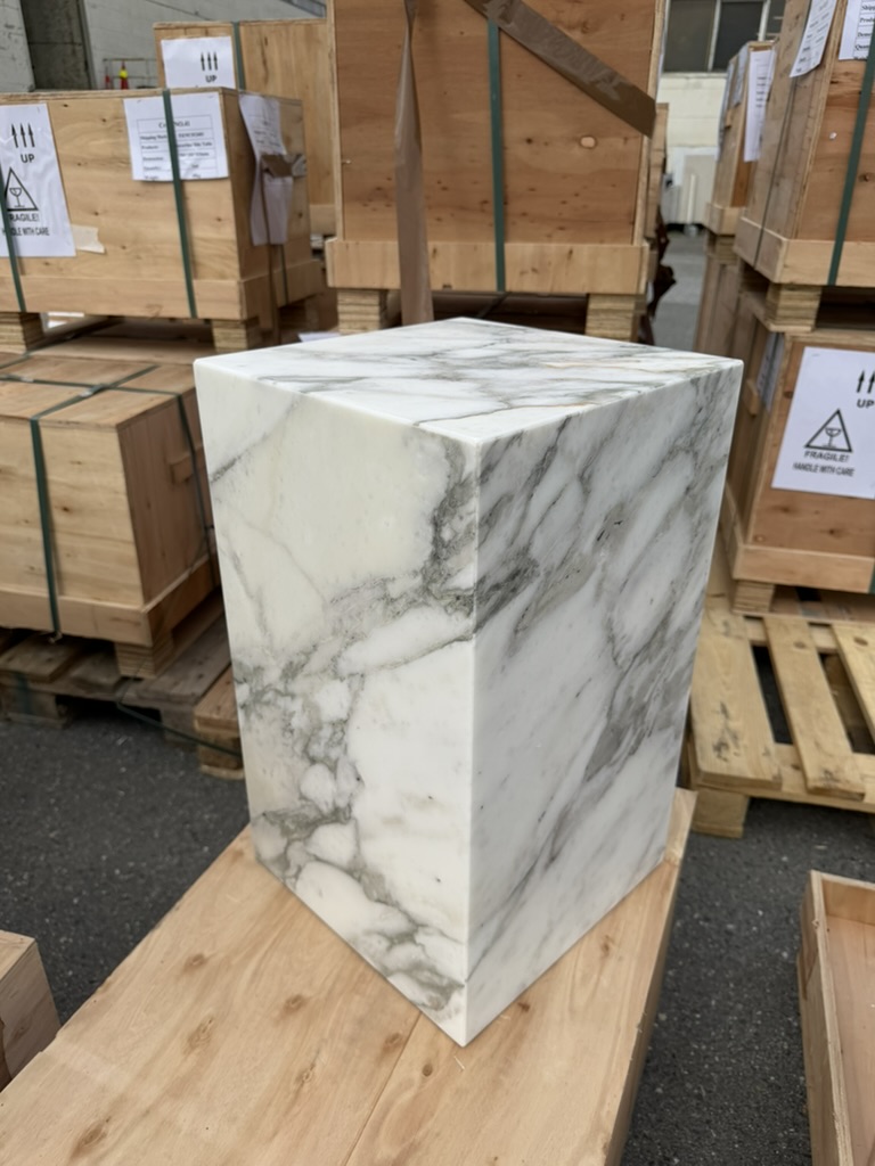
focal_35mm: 24
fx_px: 809
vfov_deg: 71.6
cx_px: 438
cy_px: 583
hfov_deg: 56.8
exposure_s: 1/6173
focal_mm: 6.76
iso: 80
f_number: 1.78
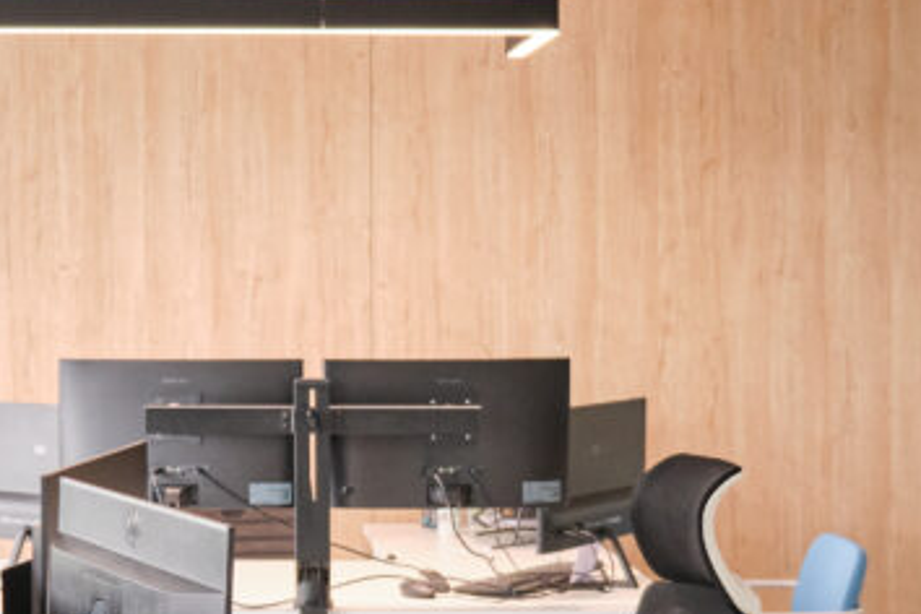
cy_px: 501
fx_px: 1995
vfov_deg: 17.3
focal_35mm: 78
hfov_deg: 25.7
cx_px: 221
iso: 640
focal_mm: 18
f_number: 2.8
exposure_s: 1/125
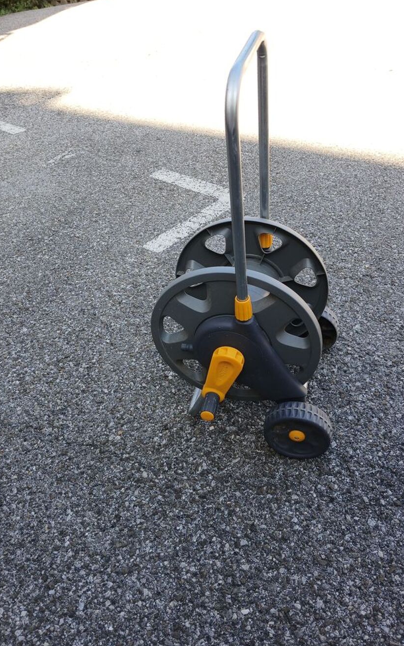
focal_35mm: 29
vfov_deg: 64.6
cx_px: 218
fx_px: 511
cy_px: 324
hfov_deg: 43.1
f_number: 1.8
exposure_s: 1/100
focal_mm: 3.98
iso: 25
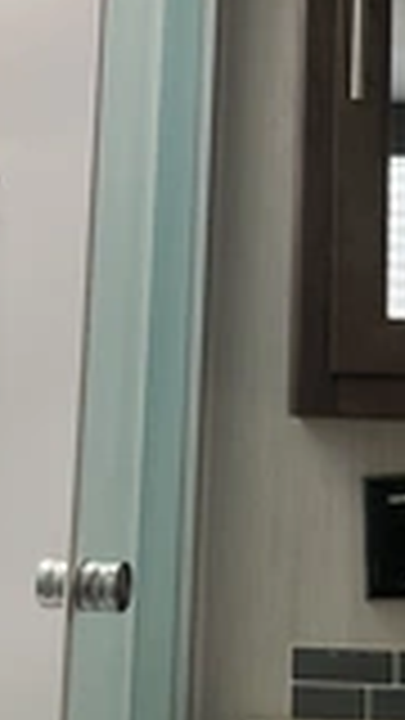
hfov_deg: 15.3
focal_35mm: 79
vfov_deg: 26.2
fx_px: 1508
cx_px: 266
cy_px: 108
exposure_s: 1/122
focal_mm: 3
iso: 50
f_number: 1.8
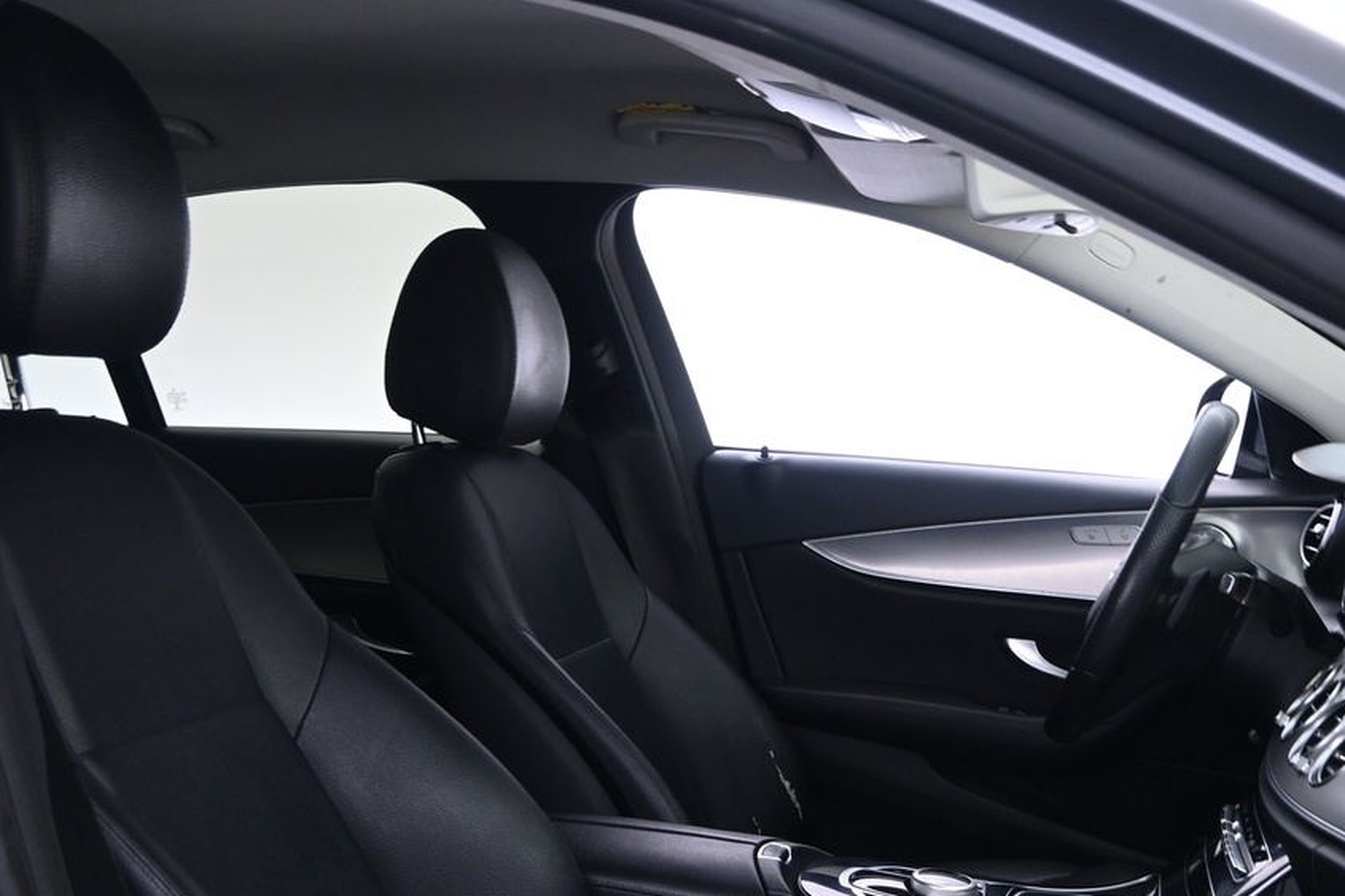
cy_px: 848
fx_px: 1718
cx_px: 729
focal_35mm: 46
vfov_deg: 27.9
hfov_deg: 42.7
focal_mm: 16
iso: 1000
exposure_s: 1/10
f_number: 3.5
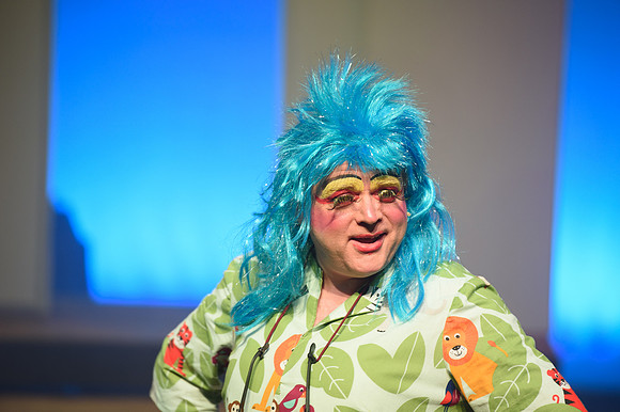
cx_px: 310
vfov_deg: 6.9
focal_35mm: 200
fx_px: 3442
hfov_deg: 10.3
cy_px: 206
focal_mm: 200
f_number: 2.8
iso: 800
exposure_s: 1/80
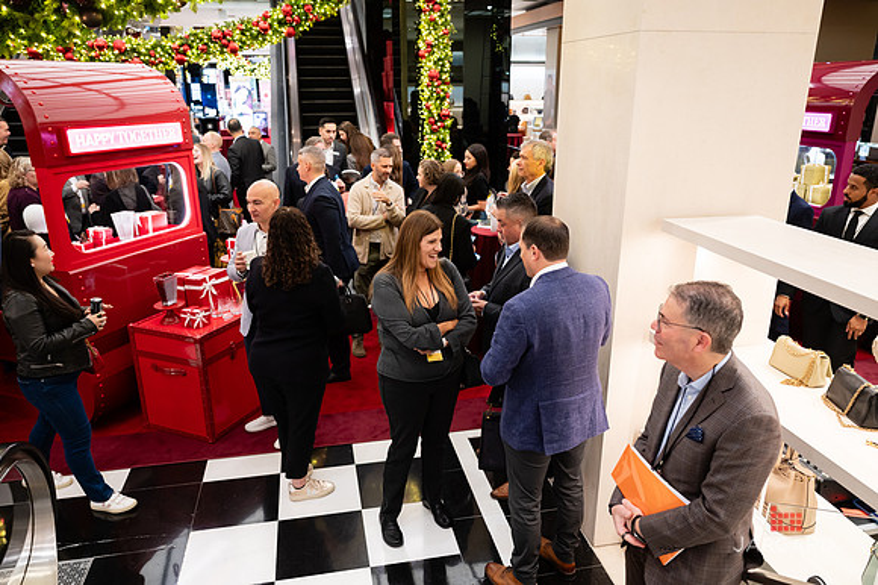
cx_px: 439
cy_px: 292
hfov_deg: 68.4
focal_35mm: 27
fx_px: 646
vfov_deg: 48.7
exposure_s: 1/160
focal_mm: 26
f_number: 3.2
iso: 1250
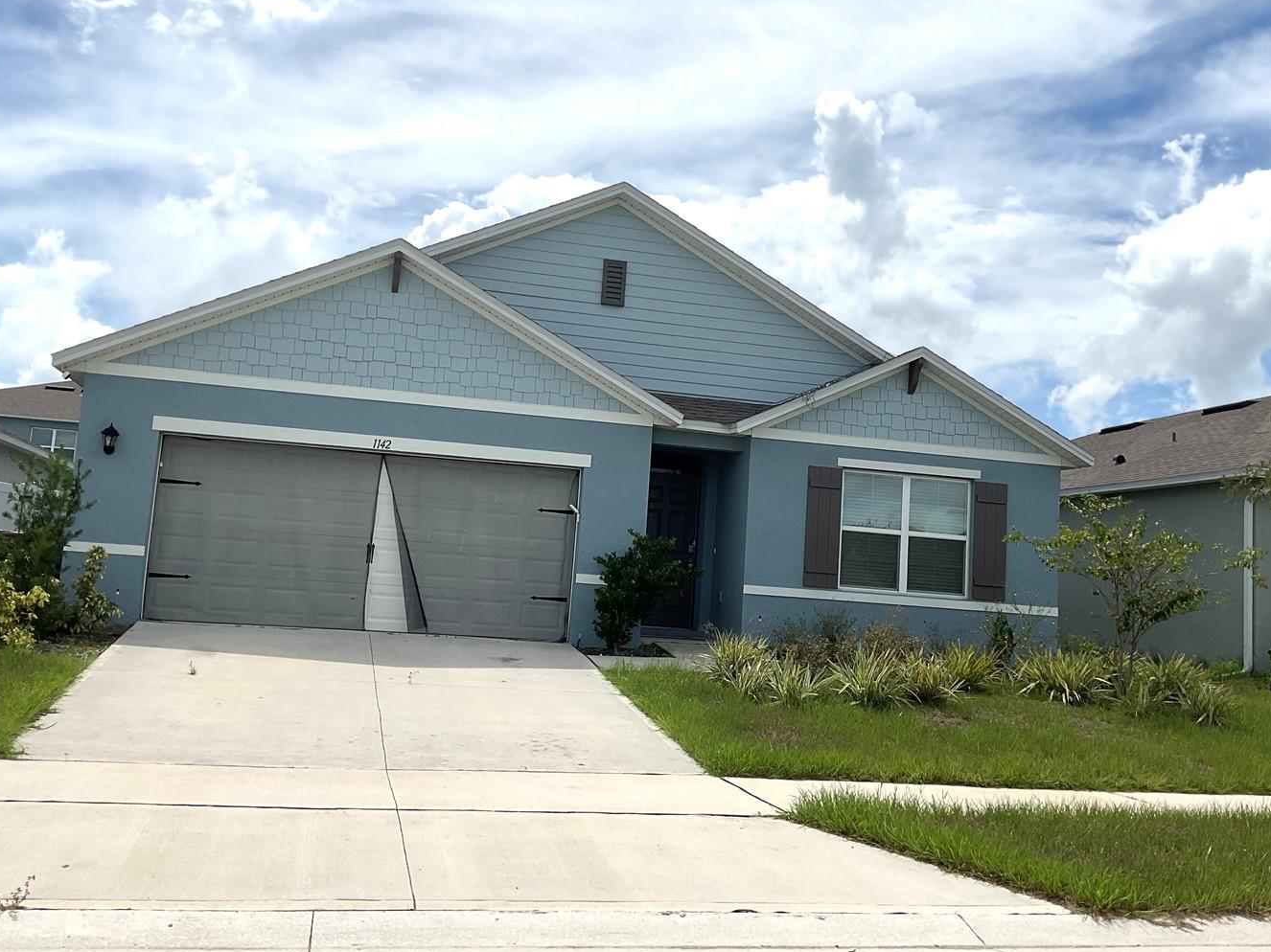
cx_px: 648
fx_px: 1285
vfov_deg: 40.6
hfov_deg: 52.6
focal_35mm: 35
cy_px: 428
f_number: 1.8
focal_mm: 3
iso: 16
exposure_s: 1/4785
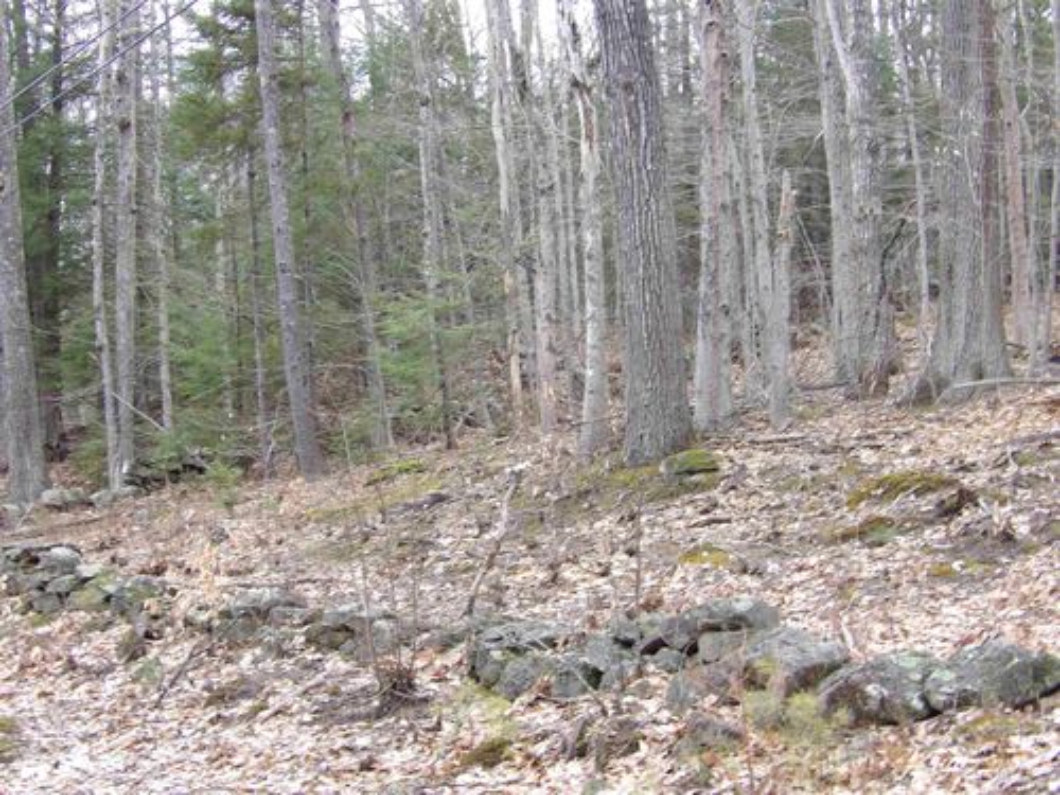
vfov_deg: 23.7
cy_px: 398
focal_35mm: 62
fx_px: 1899
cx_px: 530
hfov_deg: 31.2
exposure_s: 1/35
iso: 100
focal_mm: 11.1
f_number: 4
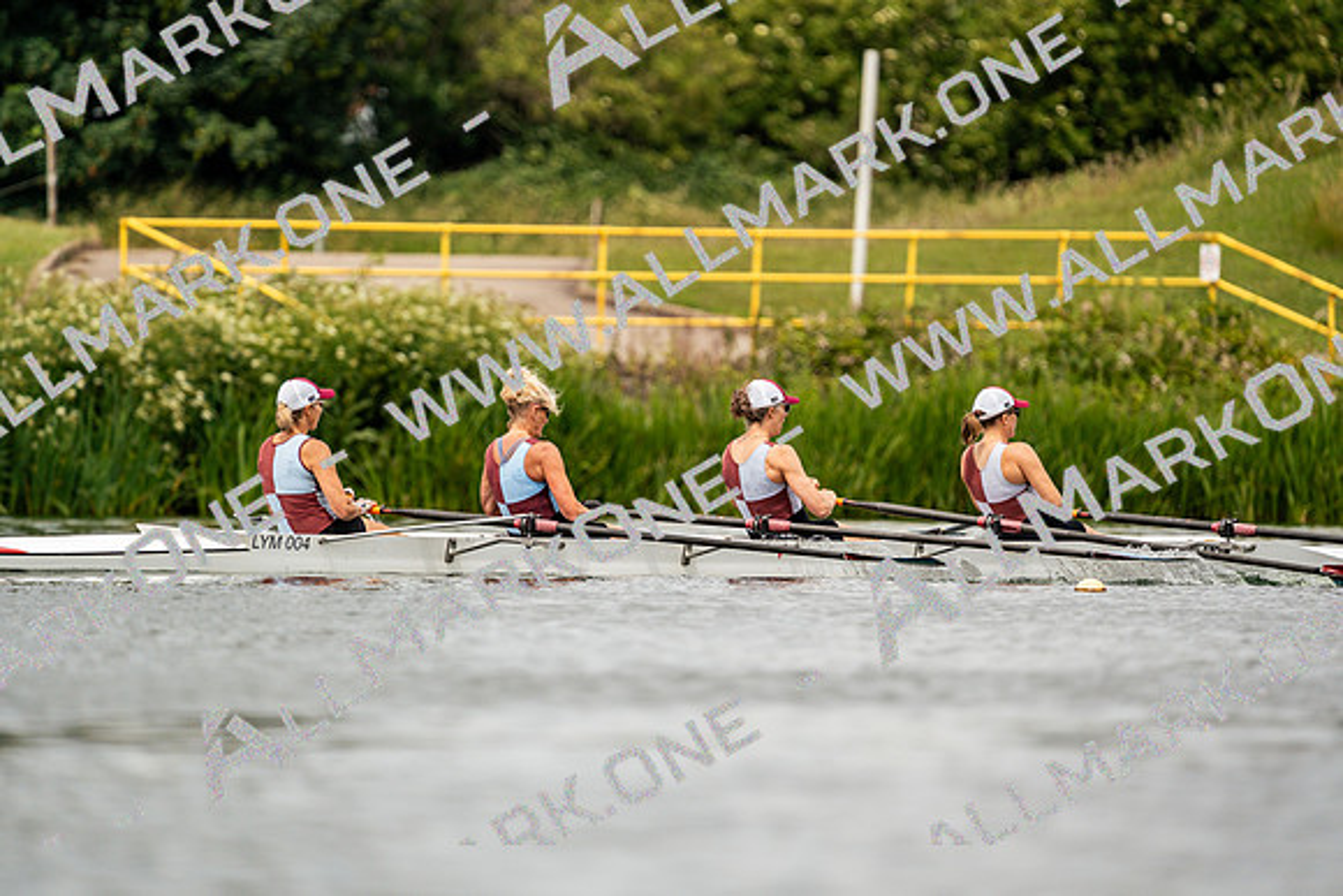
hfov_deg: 3.4
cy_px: 448
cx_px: 672
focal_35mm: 600
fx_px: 22388
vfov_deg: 2.3
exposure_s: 1/2000
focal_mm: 600
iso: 250
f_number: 6.3
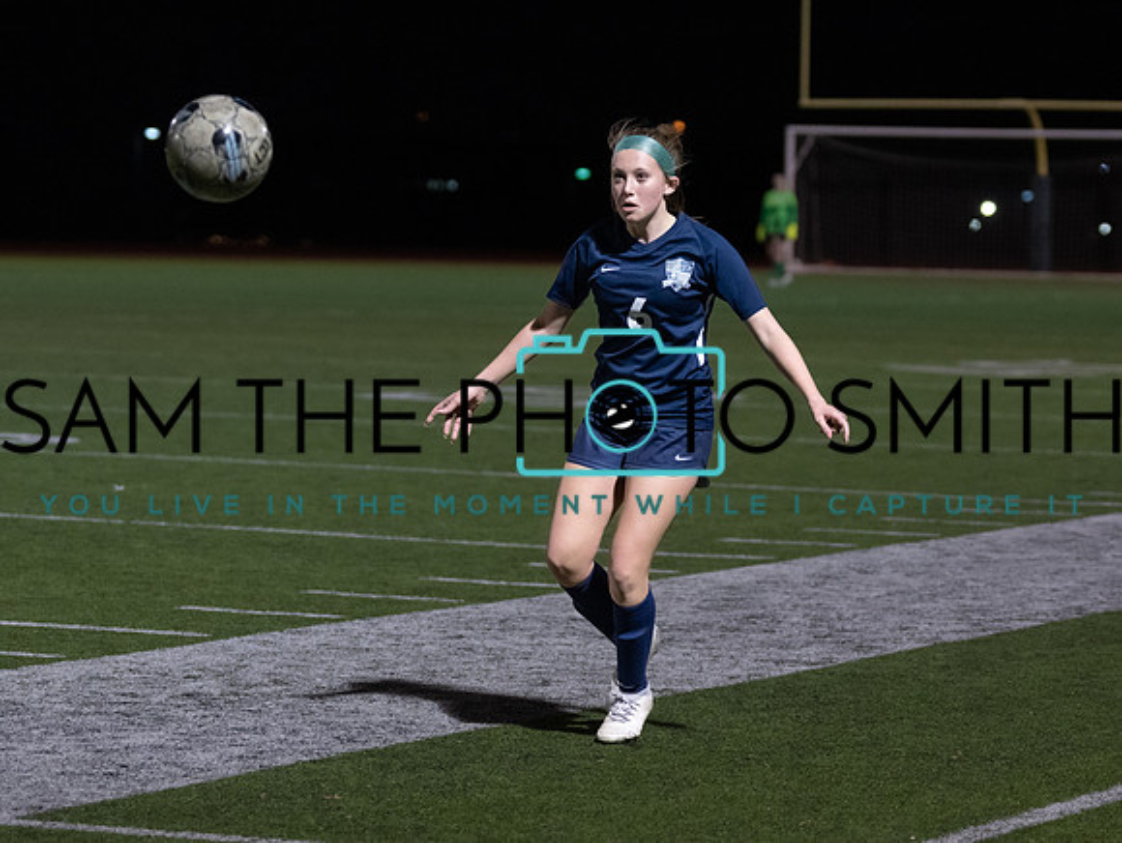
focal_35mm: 163
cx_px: 579
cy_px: 331
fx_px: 5292
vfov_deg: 9.1
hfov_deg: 12.1
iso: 5000
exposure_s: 1/1000
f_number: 2.8
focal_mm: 91
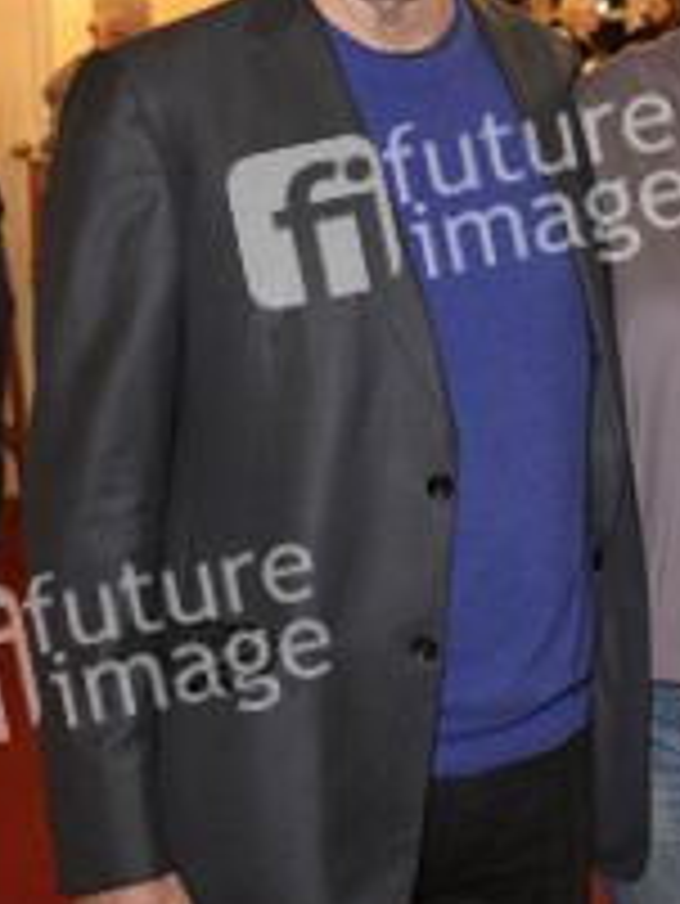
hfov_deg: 17.4
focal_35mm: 84
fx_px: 2198
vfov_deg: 23.3
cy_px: 427
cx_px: 590
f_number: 5.6
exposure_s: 1/50
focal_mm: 44
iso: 2500
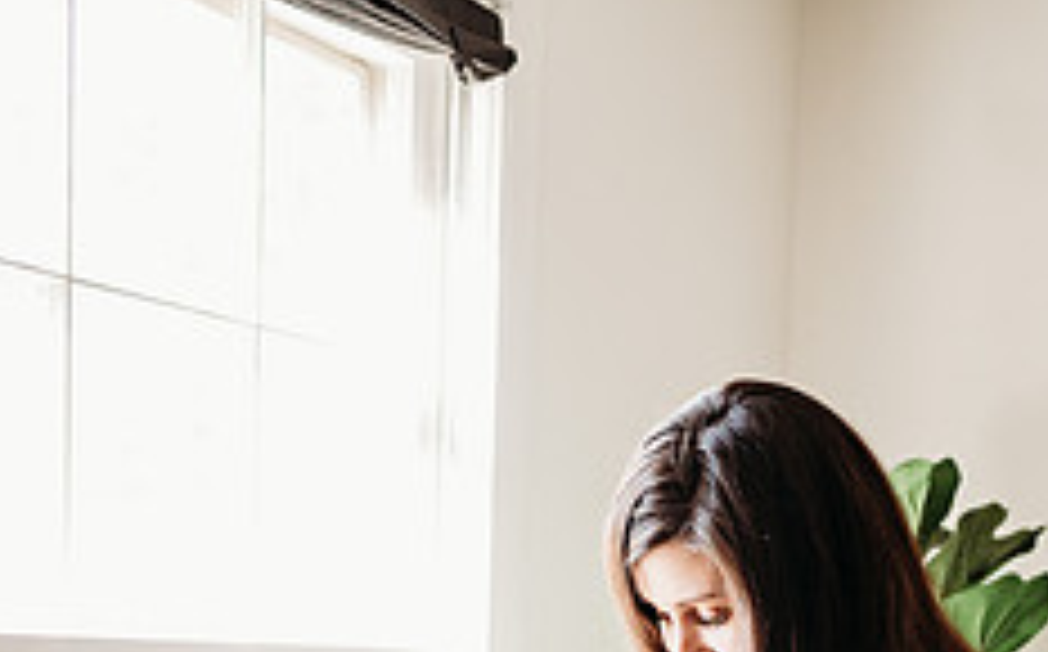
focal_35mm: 61
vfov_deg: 19.9
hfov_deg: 33.4
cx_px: 418
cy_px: 785
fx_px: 1740
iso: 640
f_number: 1.8
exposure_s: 1/500
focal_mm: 24
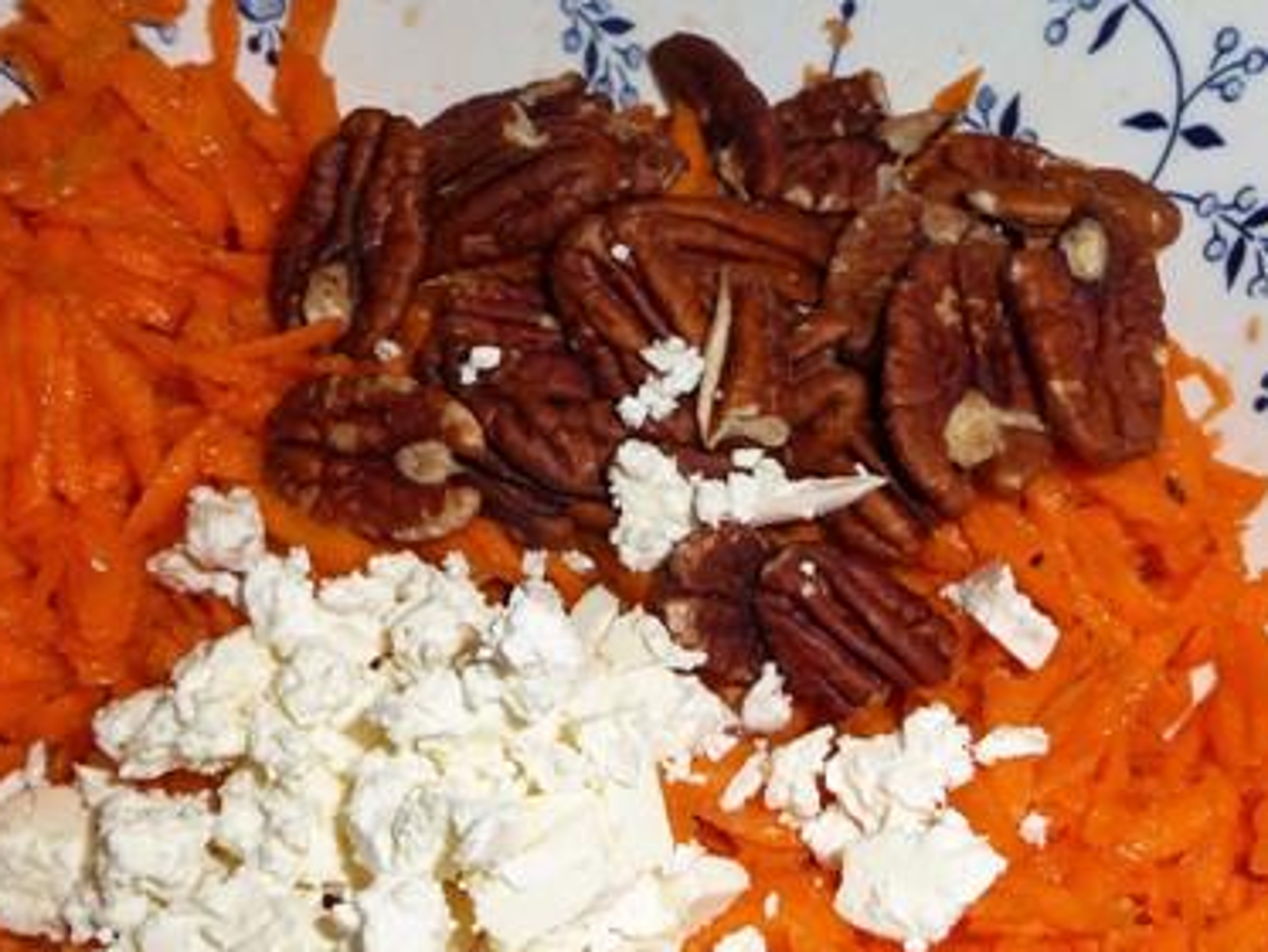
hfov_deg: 39.6
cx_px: 609
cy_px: 734
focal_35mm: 48
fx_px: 1759
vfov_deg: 29.7
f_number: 3.3
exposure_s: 1/30
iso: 100
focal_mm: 4.7
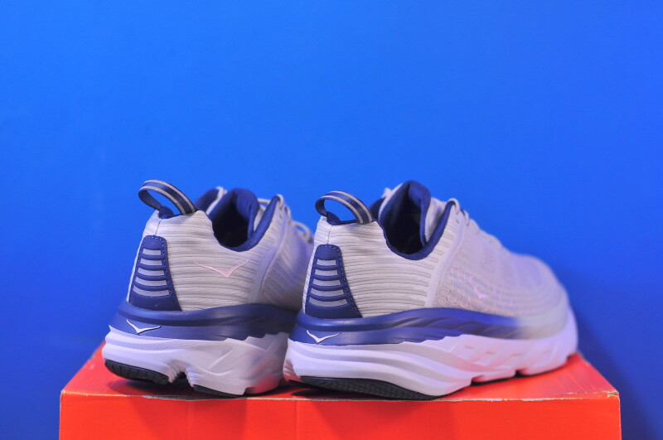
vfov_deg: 18.1
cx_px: 332
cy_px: 220
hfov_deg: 27.0
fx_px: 1379
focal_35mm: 75
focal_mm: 50
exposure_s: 1/320
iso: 250
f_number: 2.5
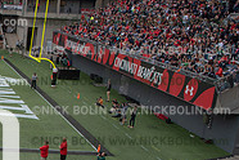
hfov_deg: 23.8
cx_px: -72
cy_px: 171
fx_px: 498
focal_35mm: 75
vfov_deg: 17.6
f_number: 3.5
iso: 250
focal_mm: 24
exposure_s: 1/1000
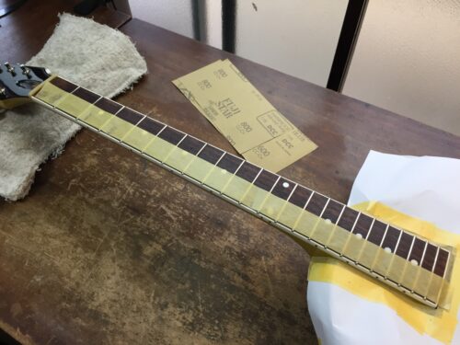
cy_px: 172
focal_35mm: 29
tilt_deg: -52.8
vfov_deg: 48.2
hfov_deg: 61.7
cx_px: 230
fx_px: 385
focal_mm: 4.15
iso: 32
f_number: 2.2
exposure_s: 1/40
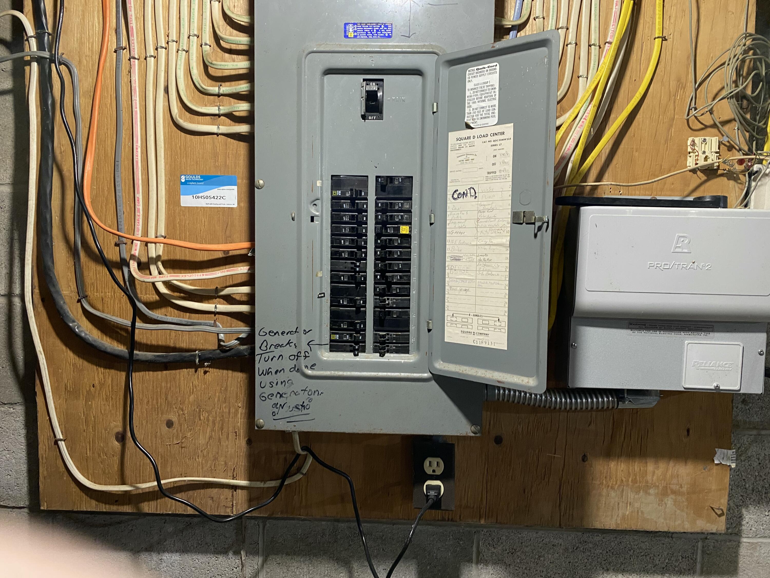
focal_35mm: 26
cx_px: 385
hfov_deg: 67.3
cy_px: 289
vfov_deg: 53.1
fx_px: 578
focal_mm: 4.25
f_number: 1.8
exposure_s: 1/60
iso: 250
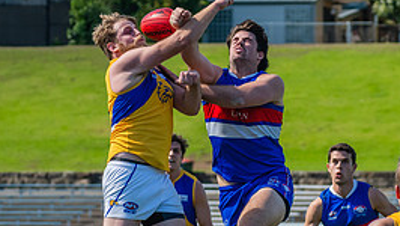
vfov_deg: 2.8
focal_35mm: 431
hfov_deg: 5.0
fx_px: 4574
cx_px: 296
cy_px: 242
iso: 800
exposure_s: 1/1600
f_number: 6.3
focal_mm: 170
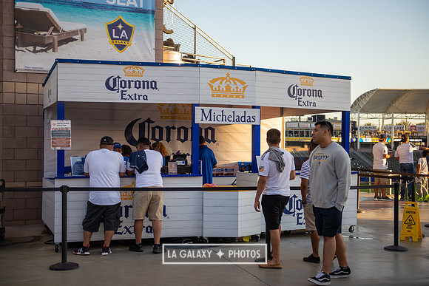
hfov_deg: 40.0
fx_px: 589
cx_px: 214
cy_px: 143
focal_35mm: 49
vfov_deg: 27.3
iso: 125
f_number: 2.8
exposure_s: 1/640
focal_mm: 48
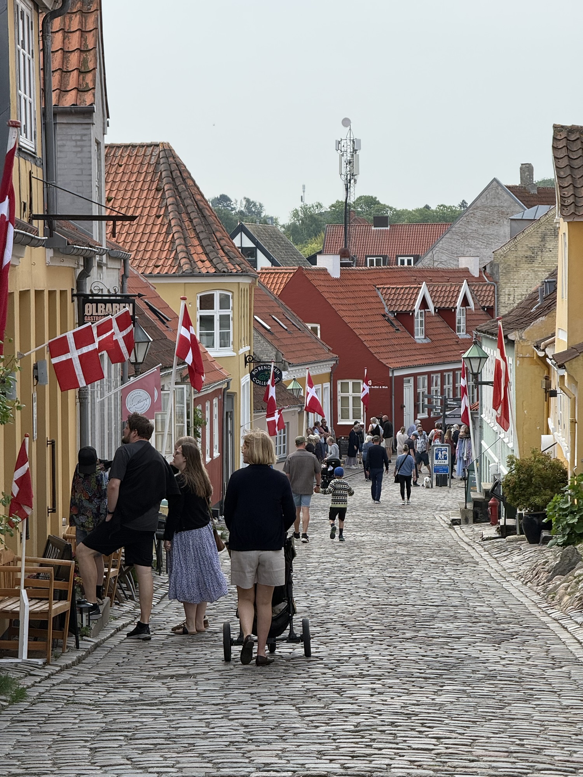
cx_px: 292
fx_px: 2695
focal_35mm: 120
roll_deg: +0.7
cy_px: 388
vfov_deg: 16.4
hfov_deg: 12.3
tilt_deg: -2.6
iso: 50
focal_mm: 15.66
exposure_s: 1/951
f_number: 2.8
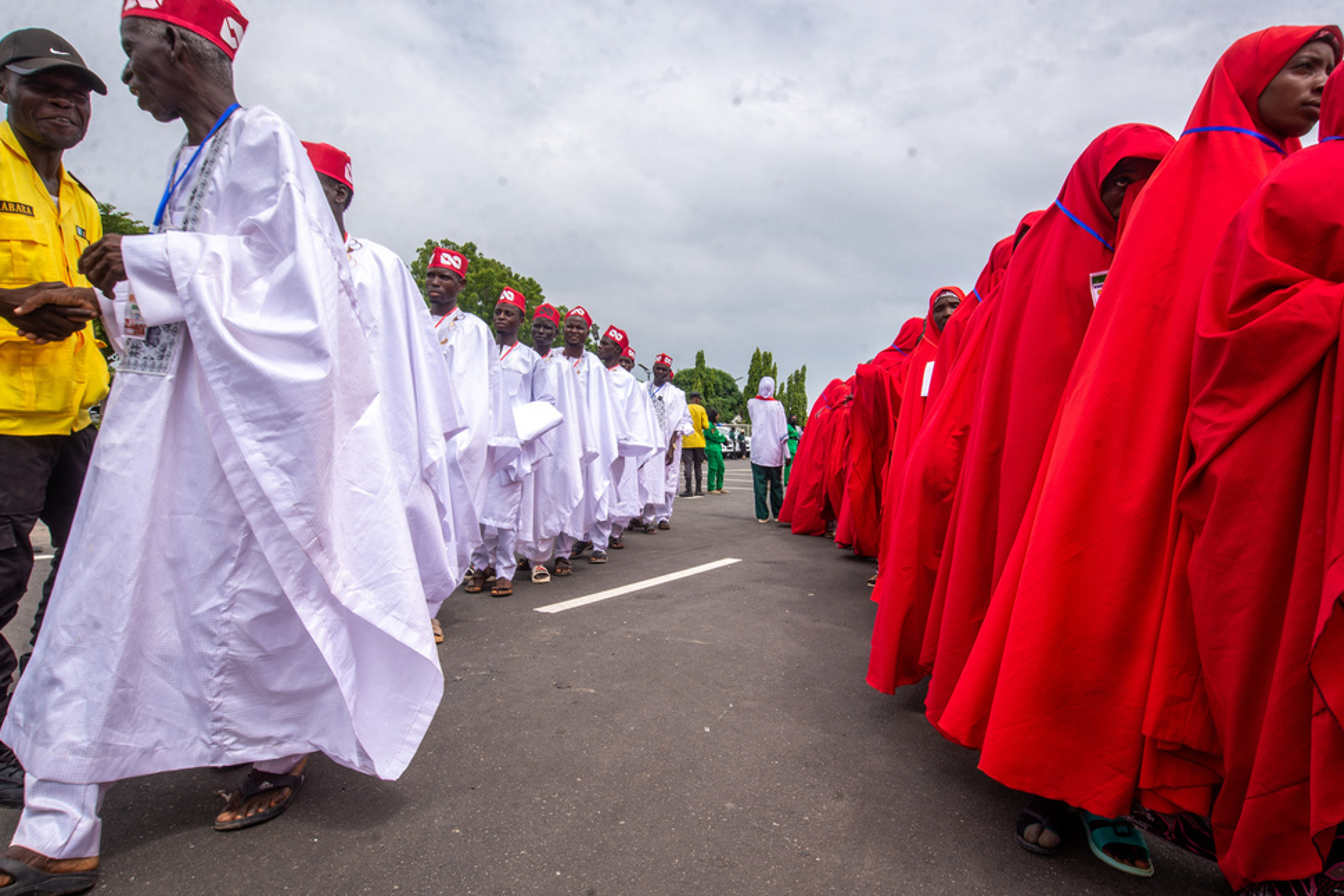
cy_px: 454
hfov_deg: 86.9
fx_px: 709
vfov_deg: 64.6
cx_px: 682
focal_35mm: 19
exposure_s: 1/160
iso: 100
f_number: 11
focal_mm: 18
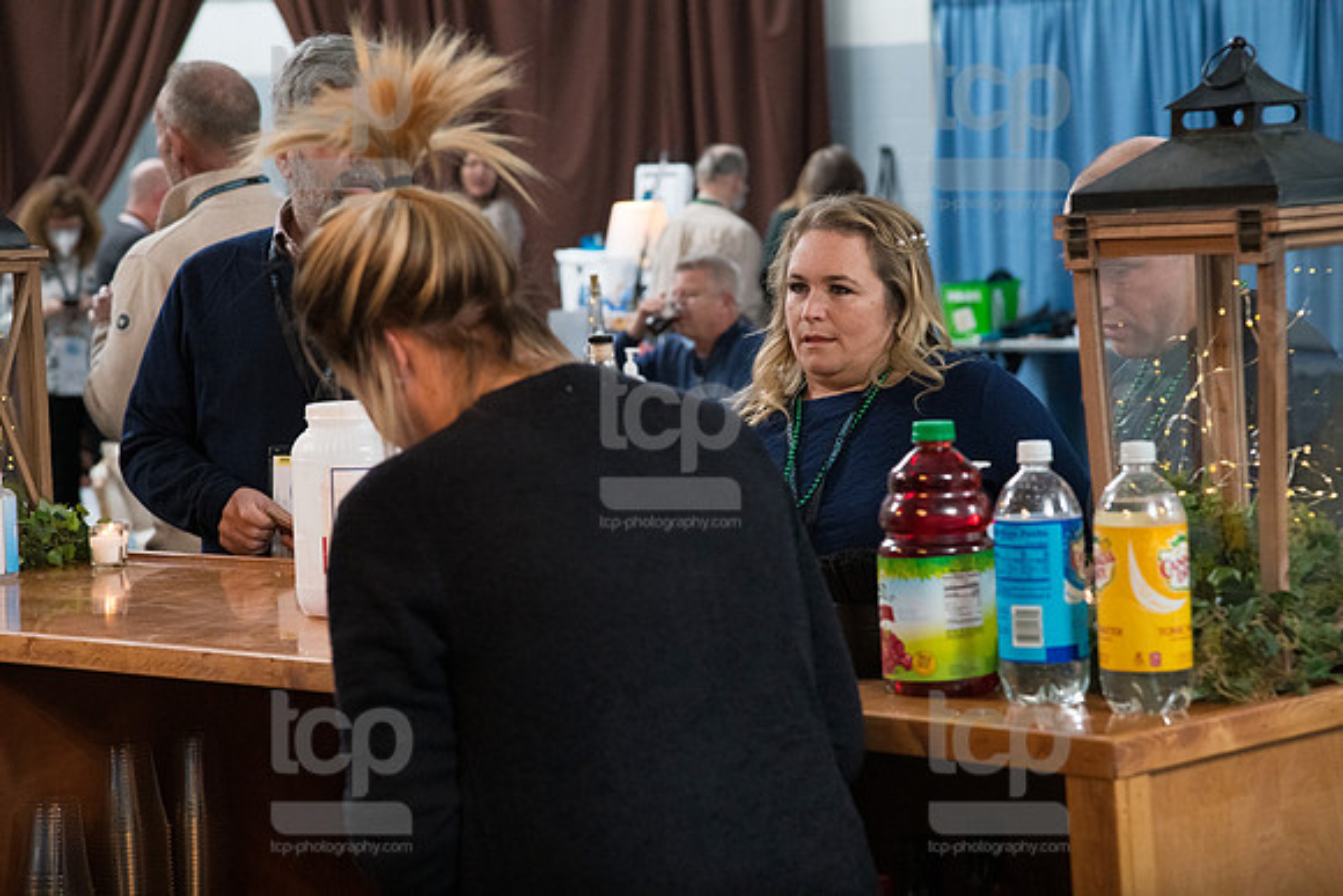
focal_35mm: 100
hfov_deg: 20.4
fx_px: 3731
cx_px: 672
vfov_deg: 13.7
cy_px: 448
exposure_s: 1/250
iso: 4000
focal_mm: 100
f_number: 5.6
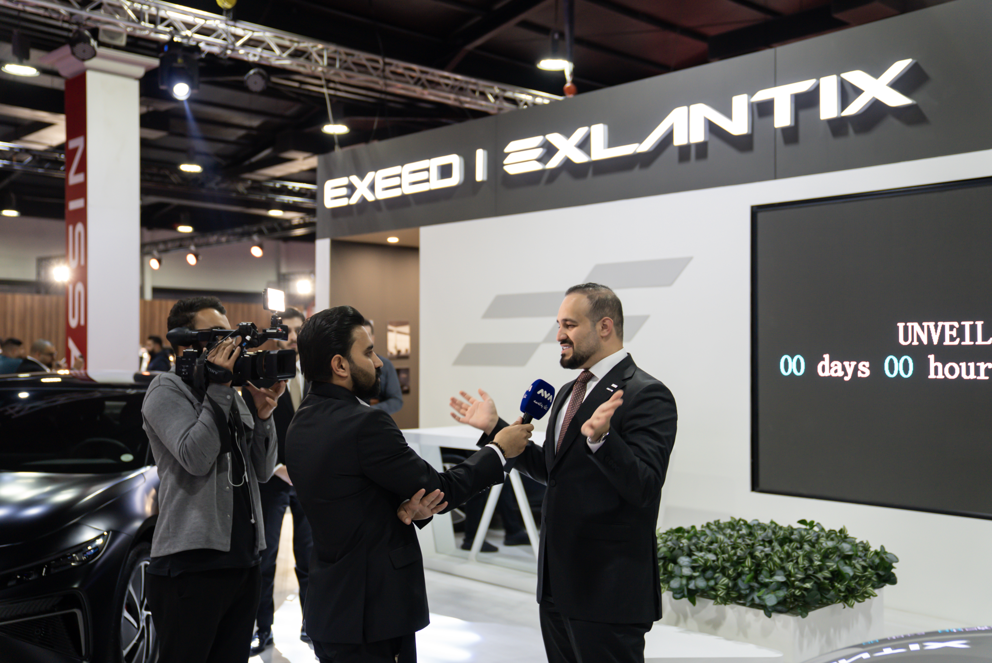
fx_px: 1048
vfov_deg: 35.1
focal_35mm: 38
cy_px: 332
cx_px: 496
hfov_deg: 50.7
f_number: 2.8
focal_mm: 38
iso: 1000
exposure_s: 1/100
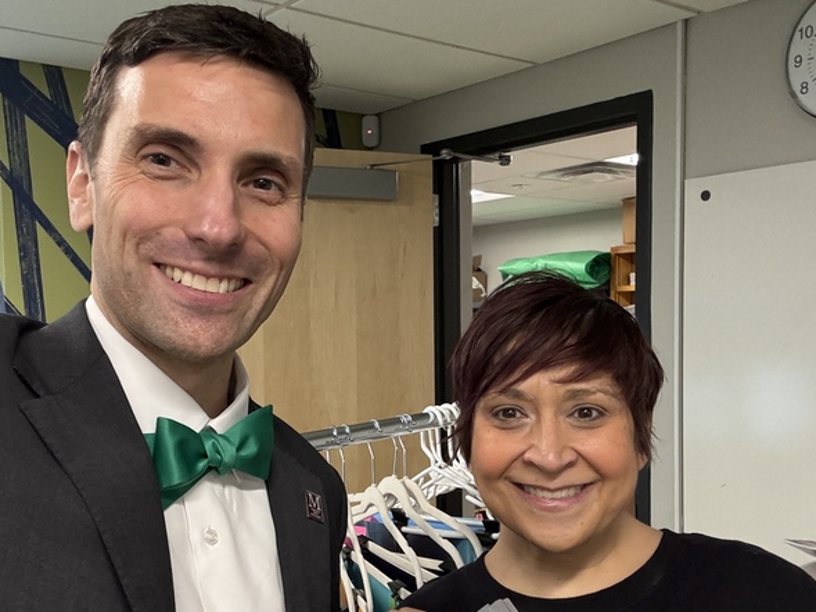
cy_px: 360
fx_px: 943
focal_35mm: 40
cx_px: 418
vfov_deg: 35.9
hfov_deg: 46.8
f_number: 1.9
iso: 200
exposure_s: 1/60
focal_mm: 2.69
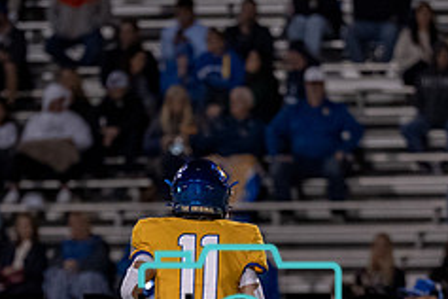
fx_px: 8785
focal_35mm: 706
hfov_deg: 2.9
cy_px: 332
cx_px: 170
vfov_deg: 1.9
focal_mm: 200
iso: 4000
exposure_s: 1/1000
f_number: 2.8
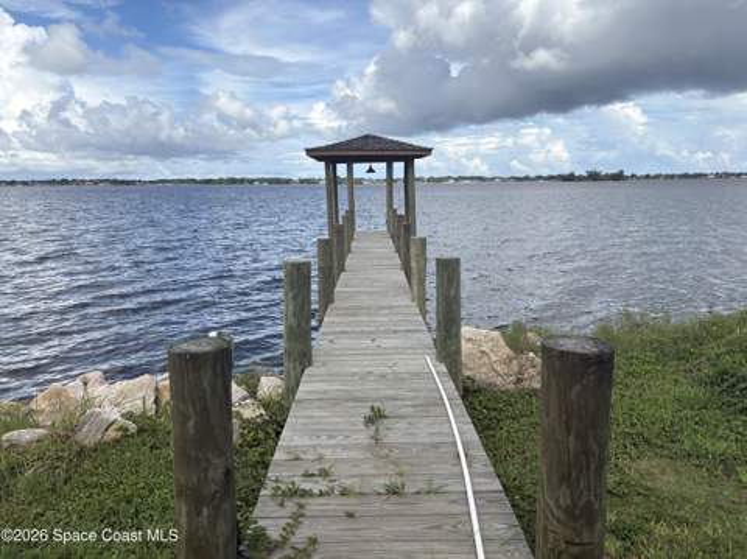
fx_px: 561
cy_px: 280
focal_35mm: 26
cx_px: 374
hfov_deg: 67.4
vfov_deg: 53.0
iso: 50
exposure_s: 1/3623
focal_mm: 5.96
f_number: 1.6
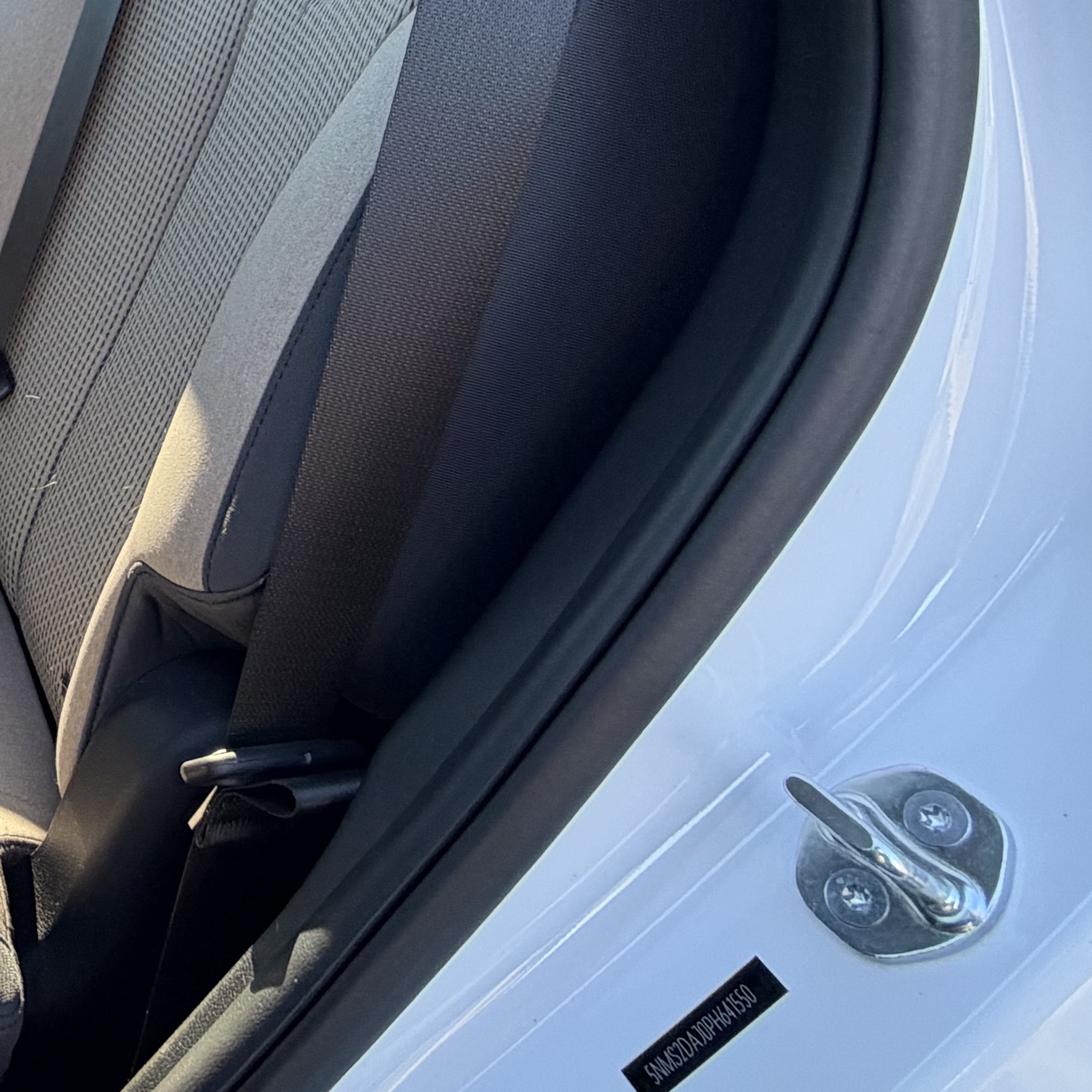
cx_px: -412
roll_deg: +1.7
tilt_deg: -15.4
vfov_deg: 38.1
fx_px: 1428
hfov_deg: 30.4
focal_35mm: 40
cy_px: 46
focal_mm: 2.22
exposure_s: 1/121
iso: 80
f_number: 2.2
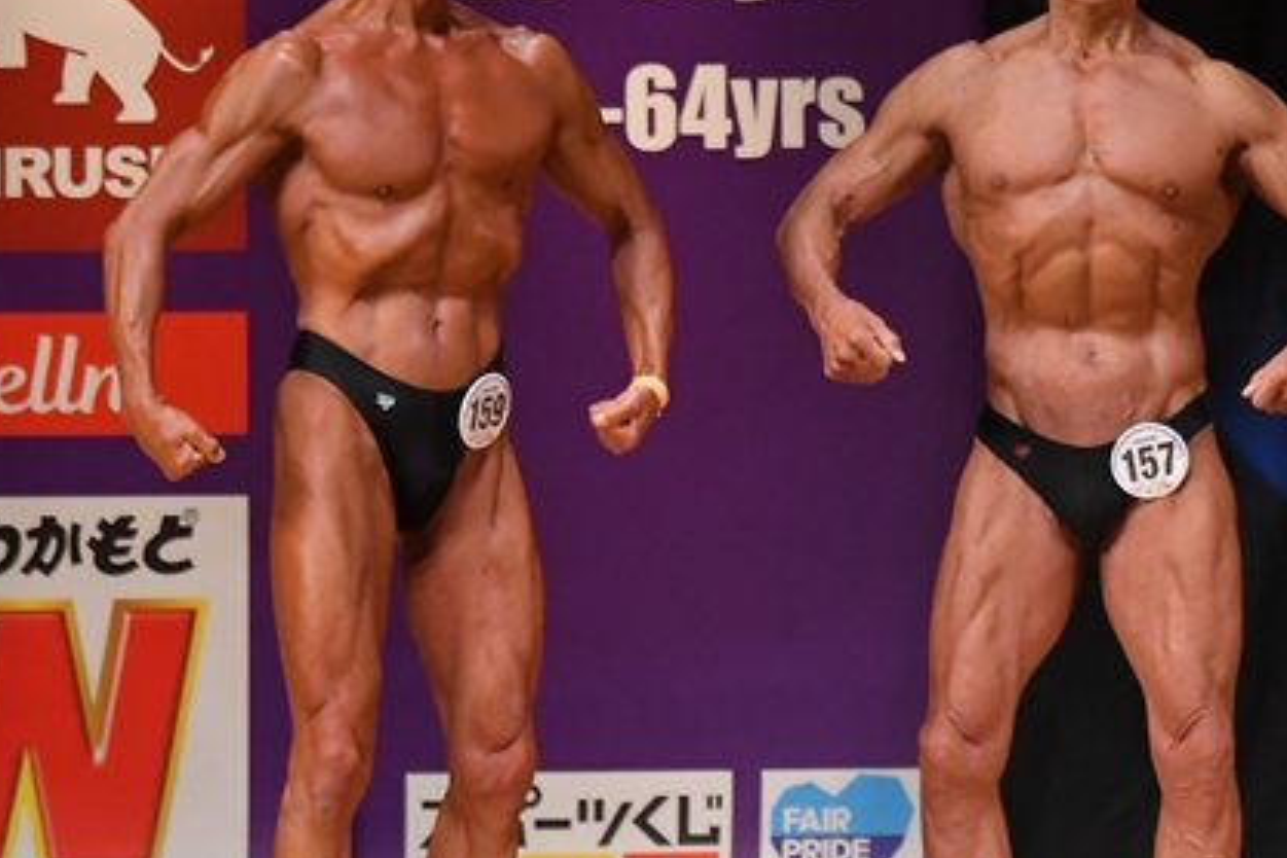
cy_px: 438
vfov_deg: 2.7
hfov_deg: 4.1
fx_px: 17945
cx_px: 730
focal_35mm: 502
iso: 4000
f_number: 5.6
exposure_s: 1/400
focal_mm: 180
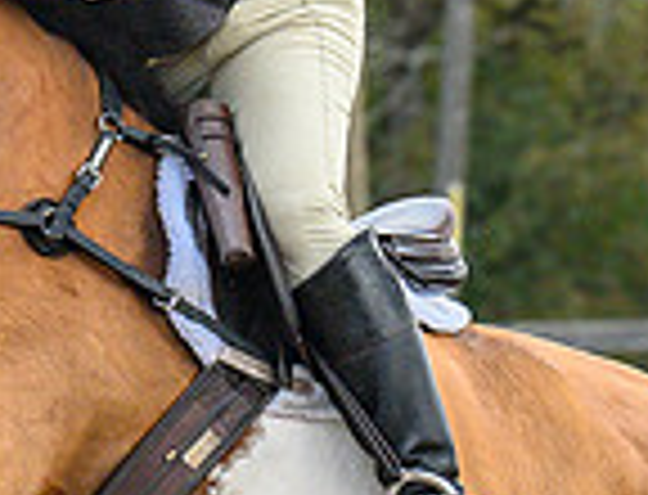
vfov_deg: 2.3
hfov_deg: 2.9
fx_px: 12570
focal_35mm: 667
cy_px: 226
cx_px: -484
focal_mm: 90
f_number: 3.5
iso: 640
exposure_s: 1/1000
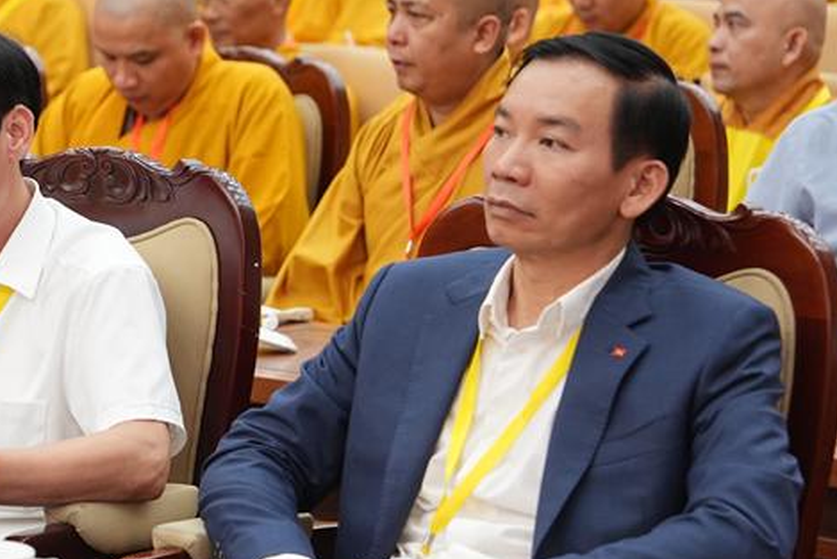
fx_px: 4163
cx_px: -148
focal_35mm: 179
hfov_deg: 11.3
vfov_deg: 7.7
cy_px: 239
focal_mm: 70
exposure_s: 1/125
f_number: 3.2
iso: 1600
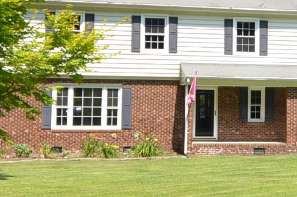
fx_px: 708
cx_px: 229
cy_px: 72
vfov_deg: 15.8
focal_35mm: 86
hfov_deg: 23.4
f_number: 6.3
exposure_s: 1/250
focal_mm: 12
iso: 100
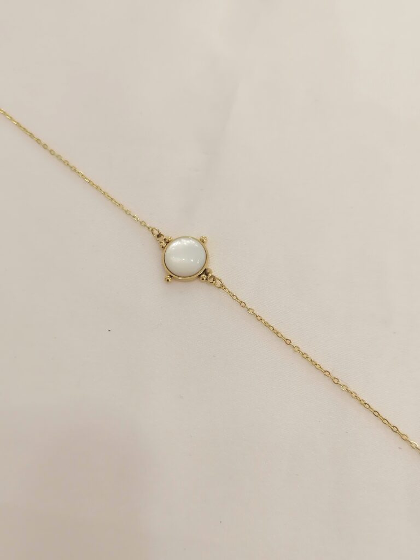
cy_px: 280
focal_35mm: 42
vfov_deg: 44.8
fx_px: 679
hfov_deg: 34.3
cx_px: 210
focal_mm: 4.75
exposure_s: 1/50
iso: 100
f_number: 1.8
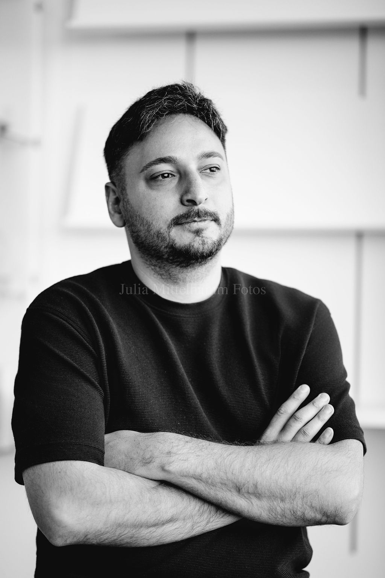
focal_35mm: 85
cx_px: 192
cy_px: 289
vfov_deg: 23.9
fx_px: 1363
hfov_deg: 16.1
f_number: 1.8
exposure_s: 1/400
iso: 125
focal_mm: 85
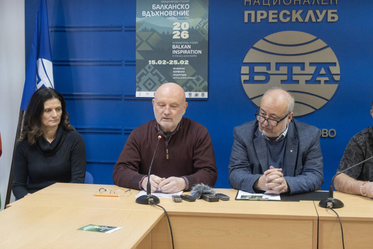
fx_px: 637
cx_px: 186
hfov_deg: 32.6
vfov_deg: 22.1
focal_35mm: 62
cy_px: 124
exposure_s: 1/60
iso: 3600
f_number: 5.6
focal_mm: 41
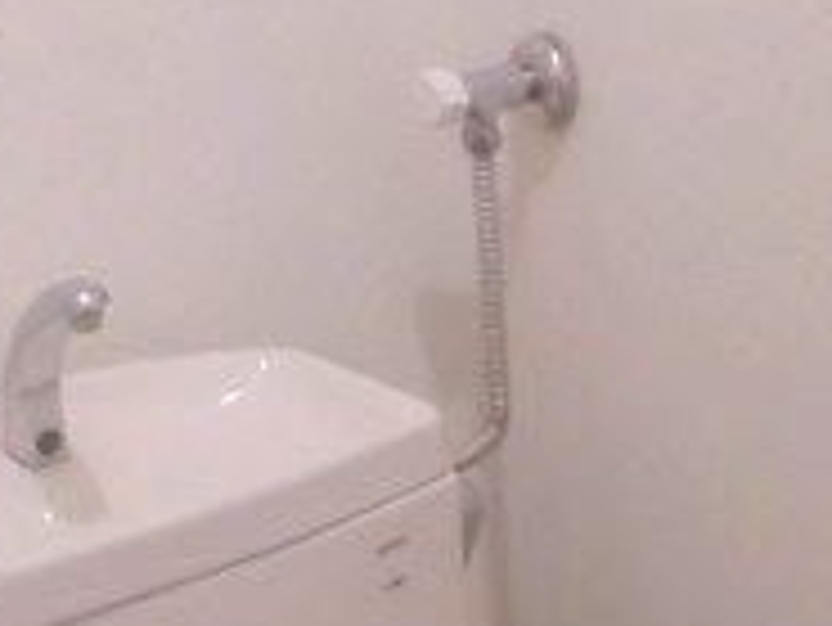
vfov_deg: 16.4
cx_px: 796
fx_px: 1996
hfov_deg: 22.8
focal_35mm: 83
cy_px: 910
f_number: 3.1
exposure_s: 1/25
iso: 400
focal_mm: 4.3
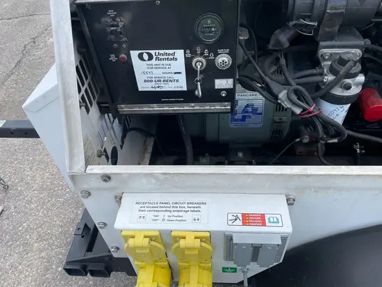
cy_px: 144
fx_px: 287
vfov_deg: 53.1
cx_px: 191
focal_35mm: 26
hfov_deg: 67.3
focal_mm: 4.2
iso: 50
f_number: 1.6
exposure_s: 1/1855
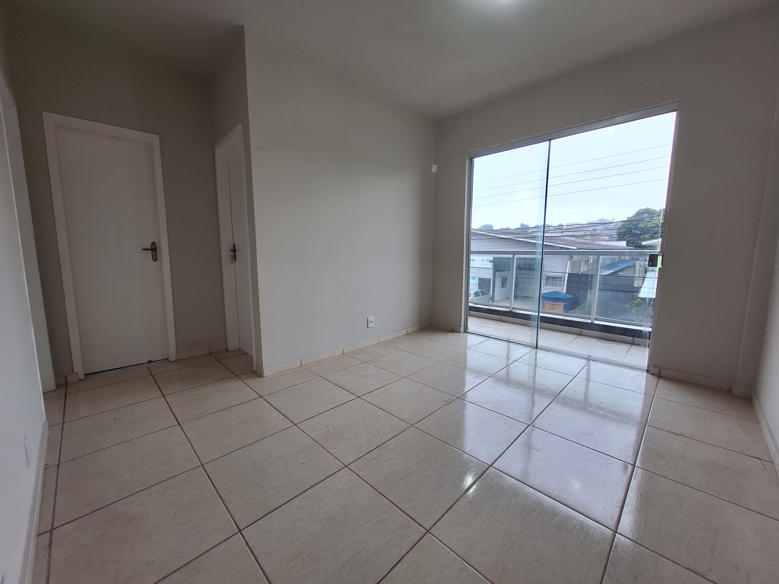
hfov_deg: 106.2
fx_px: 293
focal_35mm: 13
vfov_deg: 89.9
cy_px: 292
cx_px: 390
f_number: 2.2
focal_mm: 1.74
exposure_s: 1/60
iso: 40
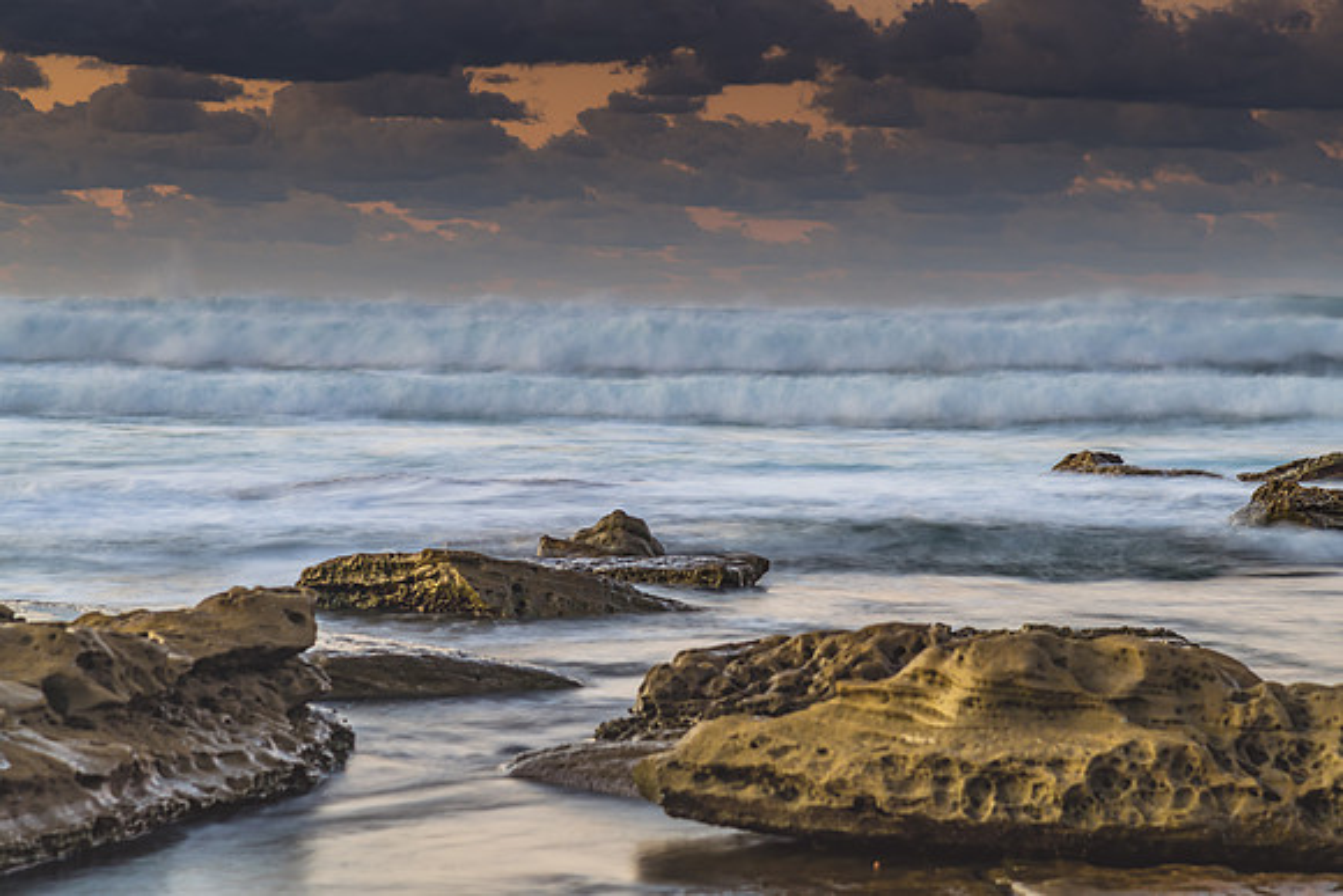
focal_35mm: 106
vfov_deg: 13.0
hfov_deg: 19.3
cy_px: 448
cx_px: 672
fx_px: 3944
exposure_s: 1.6
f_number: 7.1
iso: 31
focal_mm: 105
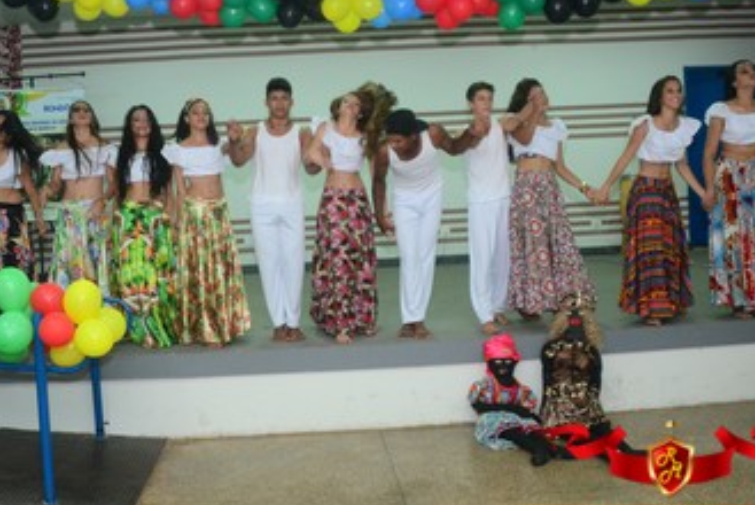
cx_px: 326
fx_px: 861
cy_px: 225
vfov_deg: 32.7
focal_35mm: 41
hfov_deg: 47.2
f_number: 3.5
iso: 1600
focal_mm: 20
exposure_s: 1/160
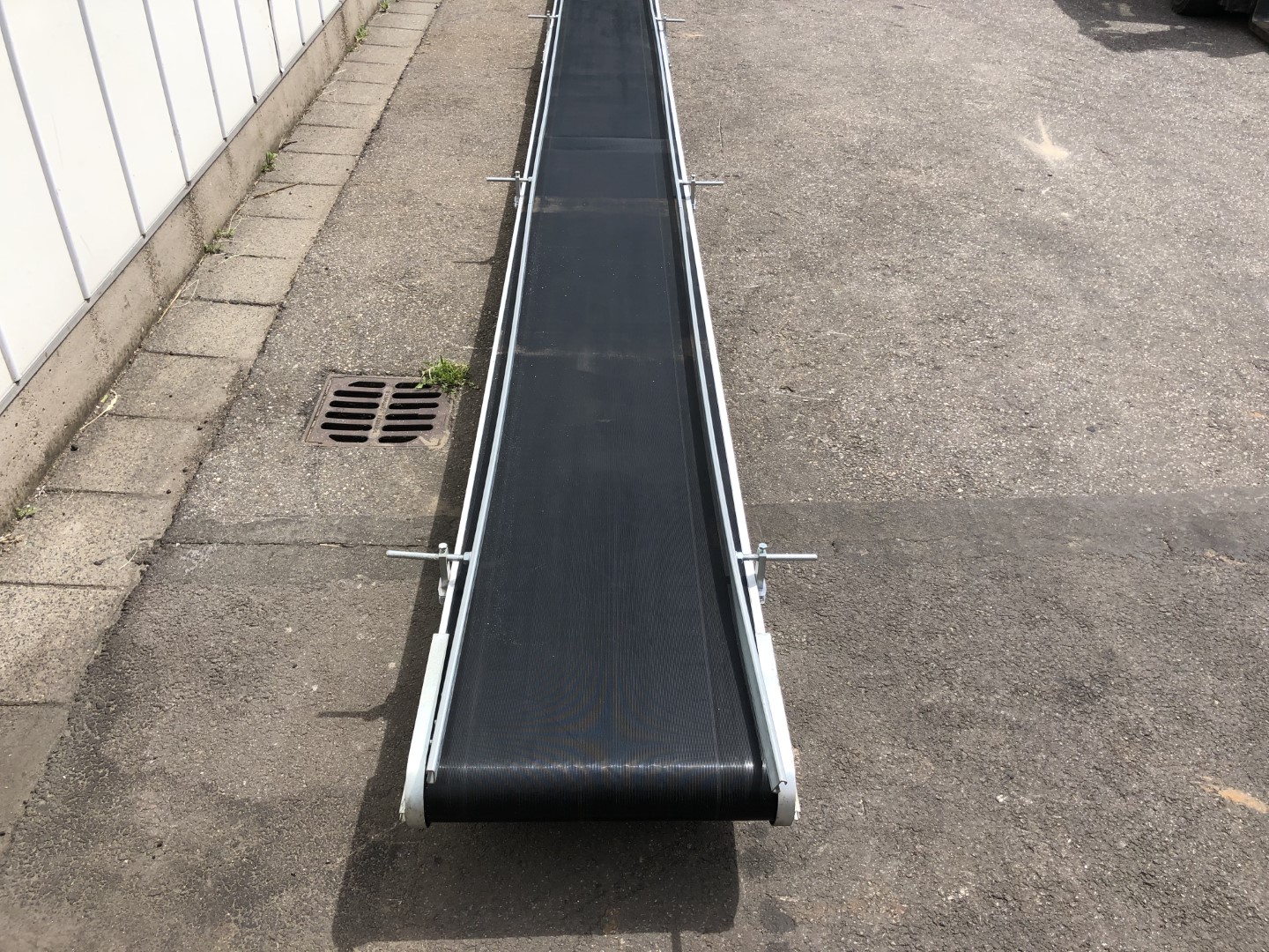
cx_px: 634
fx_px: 1026
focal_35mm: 28
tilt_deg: -35.1
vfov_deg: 49.7
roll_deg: -1.8
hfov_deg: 63.4
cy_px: 476
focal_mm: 4
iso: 20
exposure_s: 1/1372
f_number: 1.8
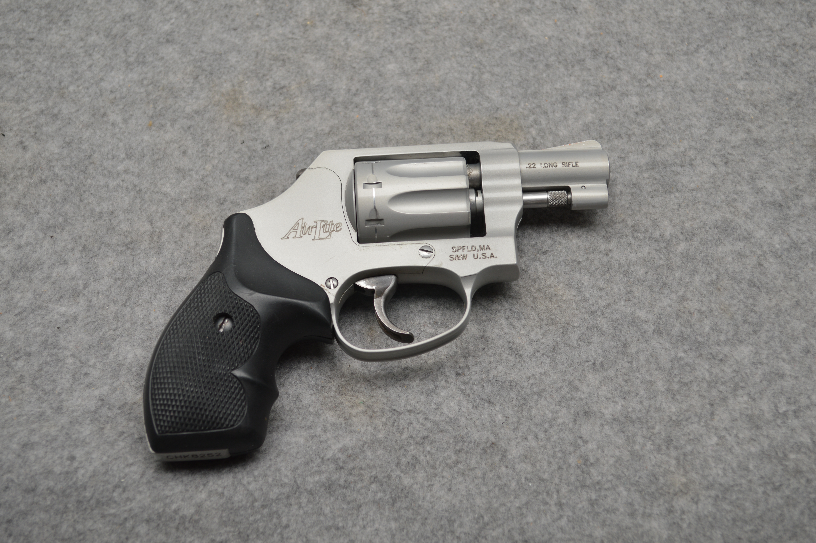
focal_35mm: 54
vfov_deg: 25.0
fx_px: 1223
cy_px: 272
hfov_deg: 36.9
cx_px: 408
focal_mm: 36
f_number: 5
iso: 100
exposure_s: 1/200
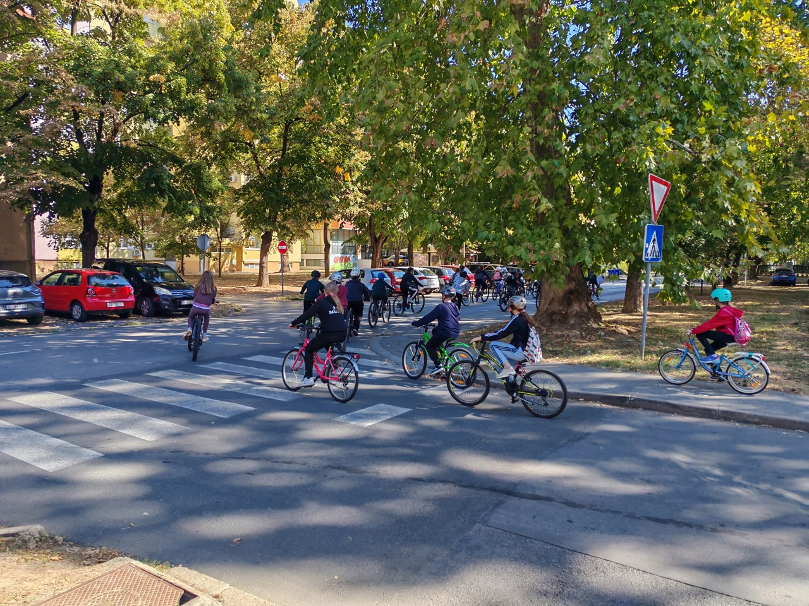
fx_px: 631
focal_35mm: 27
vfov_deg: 51.4
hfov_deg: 65.3
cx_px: 404
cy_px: 303
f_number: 1.95
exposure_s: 1/610
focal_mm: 5.52
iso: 50
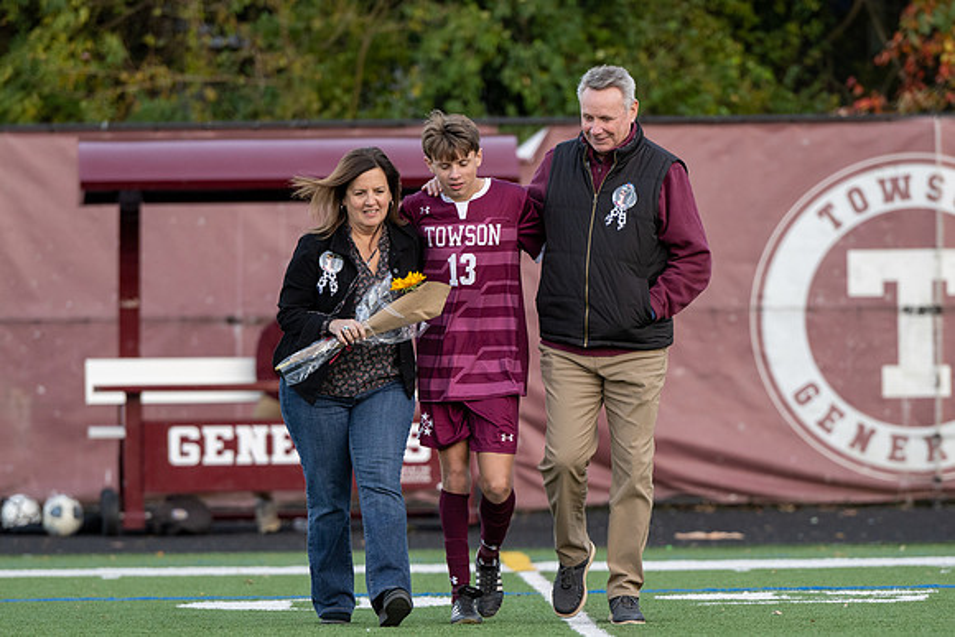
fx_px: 8474
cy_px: 463
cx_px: 590
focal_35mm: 319
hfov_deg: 6.4
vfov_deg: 4.3
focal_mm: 200
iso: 720
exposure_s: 1/400
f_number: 3.5
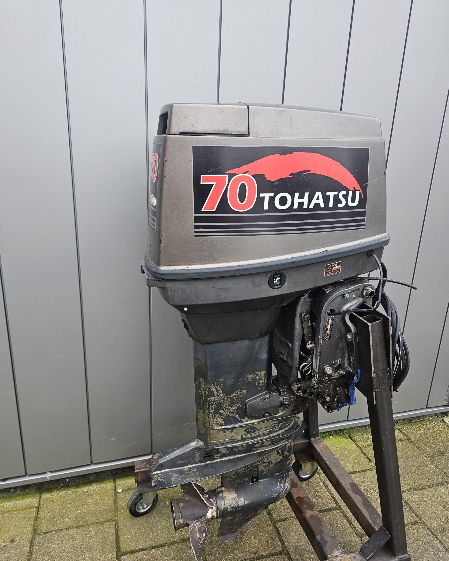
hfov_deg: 58.8
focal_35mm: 24
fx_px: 399
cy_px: 284
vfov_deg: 70.3
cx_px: 225
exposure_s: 1/100
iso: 25
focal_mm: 6.3
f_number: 1.7
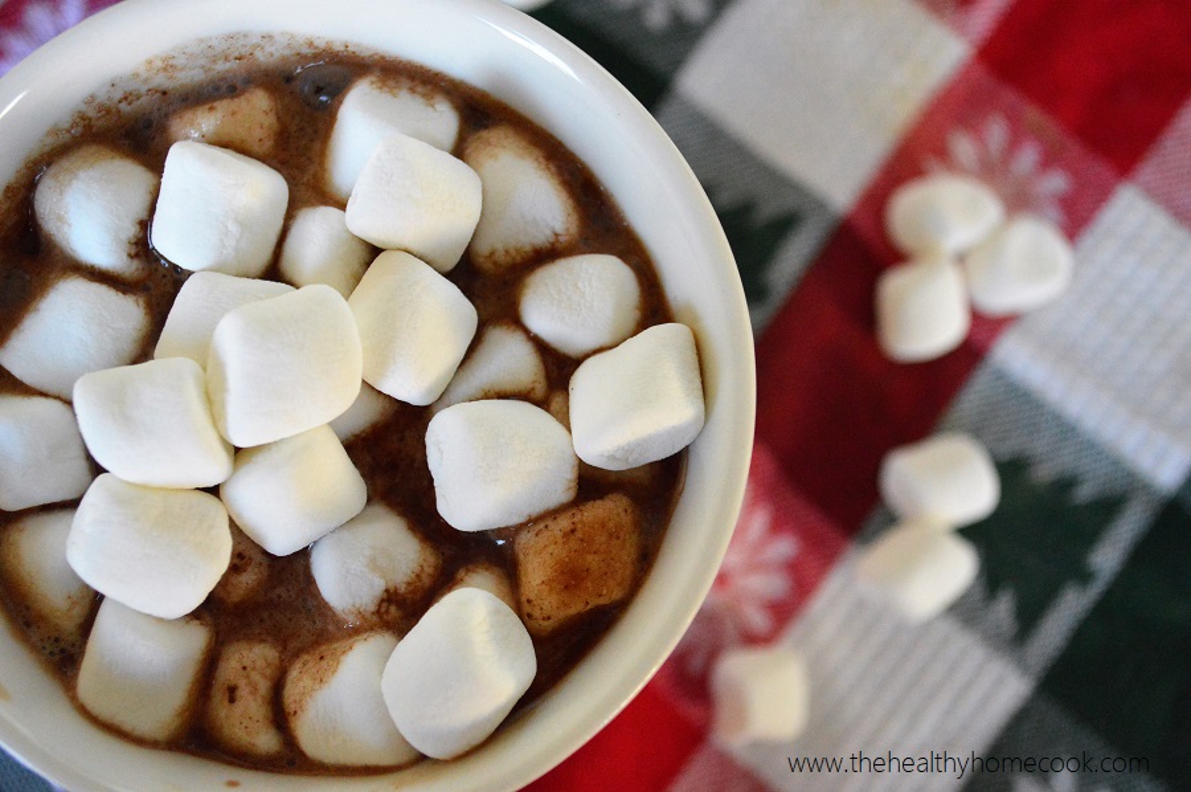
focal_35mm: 54
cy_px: 396
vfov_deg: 25.0
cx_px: 596
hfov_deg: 36.9
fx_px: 1785
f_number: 5
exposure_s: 1/320
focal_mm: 36
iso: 3200
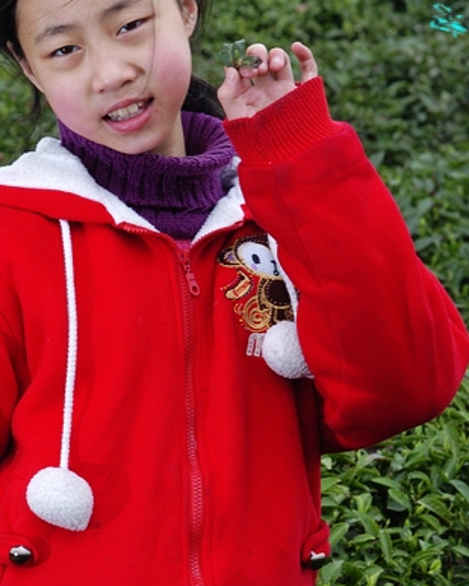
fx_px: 3742
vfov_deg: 8.9
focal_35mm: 216
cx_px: 172
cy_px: 336
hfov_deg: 7.2
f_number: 10
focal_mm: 85
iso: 200
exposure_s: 1/160
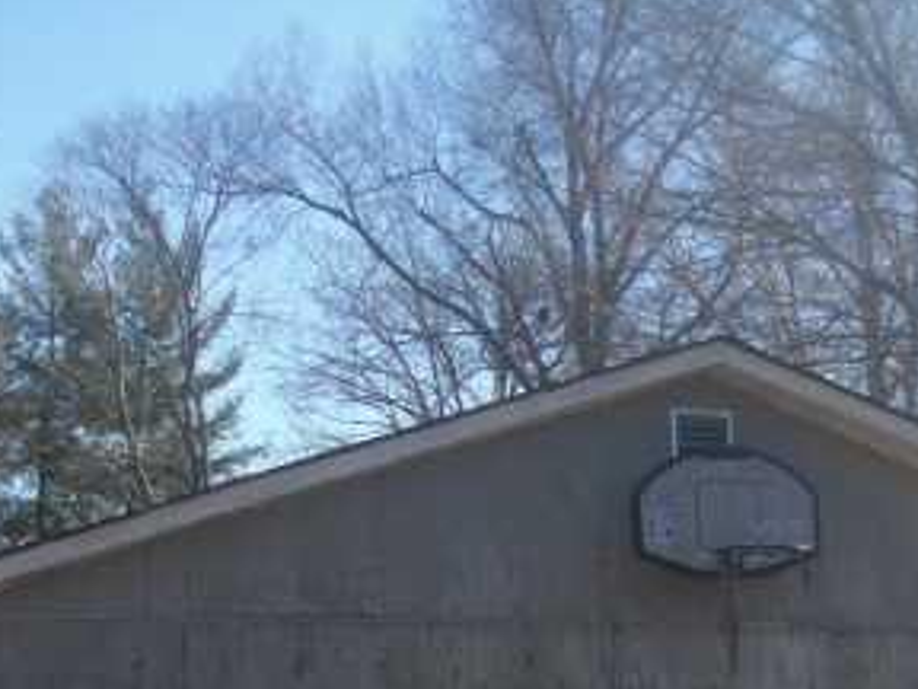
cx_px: 641
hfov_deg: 24.3
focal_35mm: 80
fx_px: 2122
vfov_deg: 17.8
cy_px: 750
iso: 50
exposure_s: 1/400
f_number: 2.8
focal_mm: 6.3
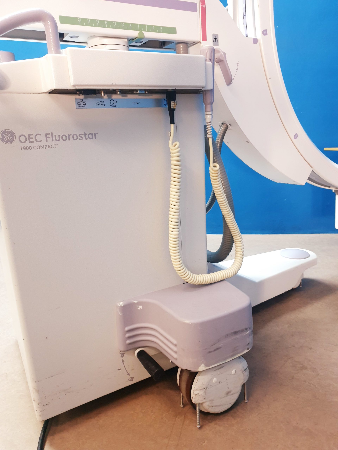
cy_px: 225
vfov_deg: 67.3
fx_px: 338
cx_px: 169
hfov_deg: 53.1
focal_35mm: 26
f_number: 1.5
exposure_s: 1/50
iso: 250
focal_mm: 4.3
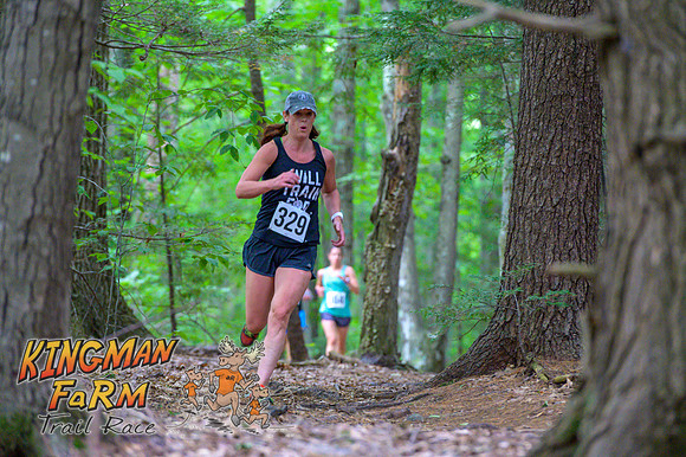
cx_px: 343
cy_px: 228
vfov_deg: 6.9
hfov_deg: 10.3
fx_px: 3809
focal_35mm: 200
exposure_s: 1/160
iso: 8000
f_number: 4
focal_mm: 200
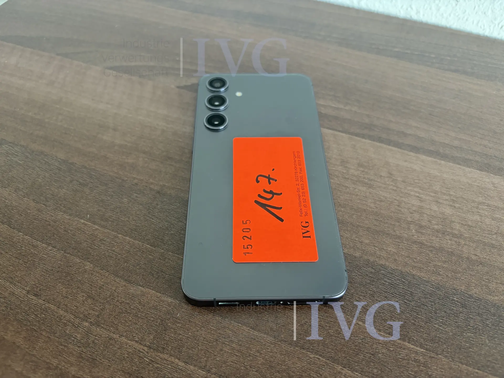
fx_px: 379
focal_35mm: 26
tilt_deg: -52.5
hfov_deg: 67.3
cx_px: 252
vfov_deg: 53.1
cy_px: 189
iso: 200
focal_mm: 5.96
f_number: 1.6
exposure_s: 1/60
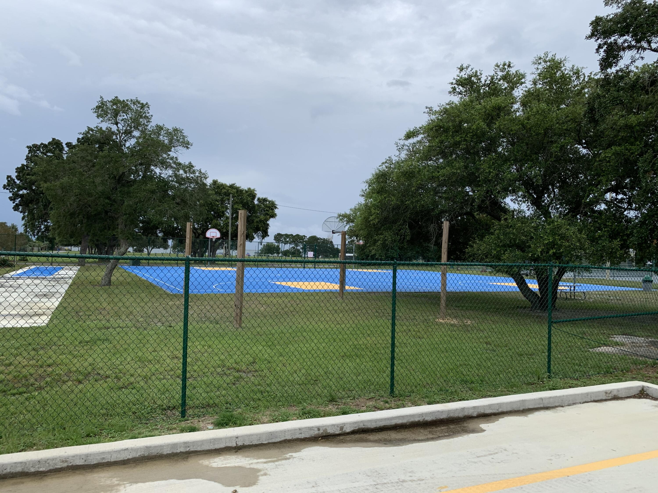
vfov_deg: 53.1
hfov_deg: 67.3
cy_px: 246
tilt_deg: -1.0
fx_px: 494
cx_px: 329
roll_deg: -1.8
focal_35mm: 26
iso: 25
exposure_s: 1/1406
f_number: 1.8
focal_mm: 4.25
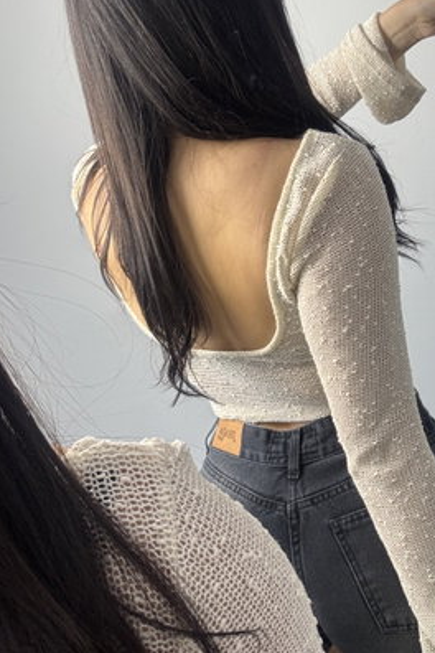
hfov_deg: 31.9
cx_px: 237
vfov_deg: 46.4
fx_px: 761
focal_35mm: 42
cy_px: 327
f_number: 1.9
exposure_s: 1/121
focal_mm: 2.69
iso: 40
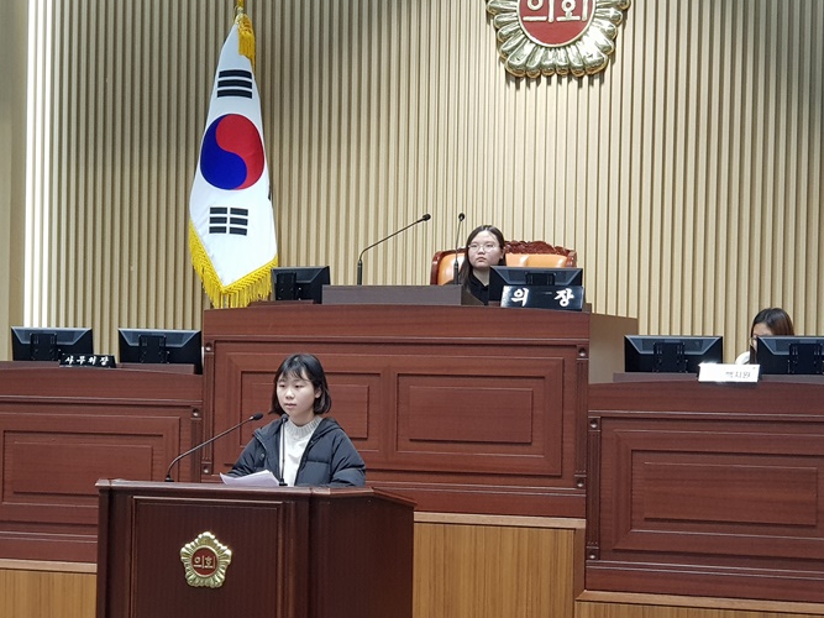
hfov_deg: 25.0
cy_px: 368
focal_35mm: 78
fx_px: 1856
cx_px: 439
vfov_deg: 18.9
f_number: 2.4
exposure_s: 1/30
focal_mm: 6
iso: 200
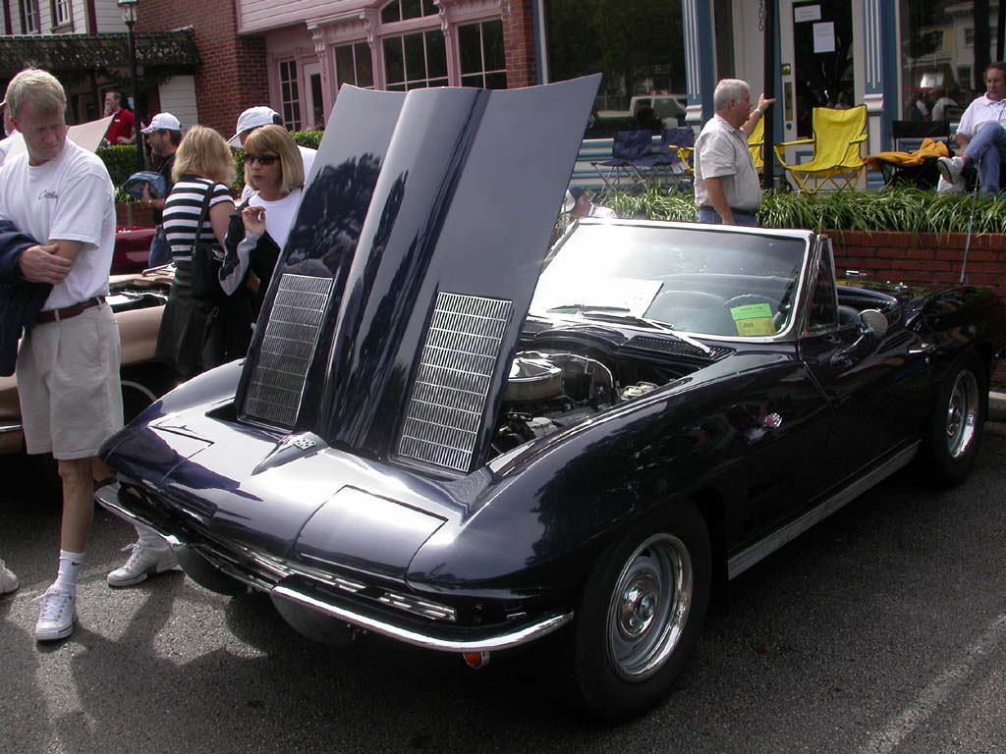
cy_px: 377
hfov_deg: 49.0
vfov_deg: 37.7
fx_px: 1104
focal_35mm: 38
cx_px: 503
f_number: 6
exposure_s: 1/258
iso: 100
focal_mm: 7.85
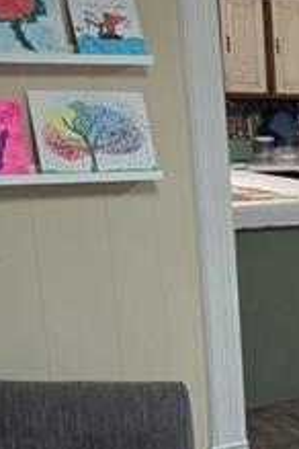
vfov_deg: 24.0
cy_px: 316
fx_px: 1046
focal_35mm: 84
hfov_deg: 14.1
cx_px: 569
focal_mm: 5.4
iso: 640
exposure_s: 1/120
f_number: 1.8
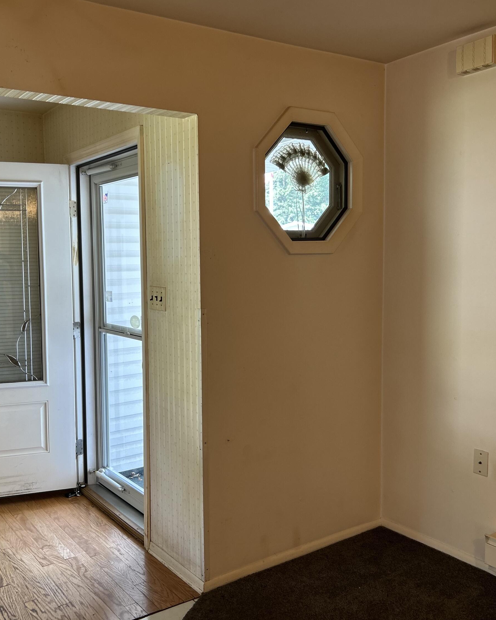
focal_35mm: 34
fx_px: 624
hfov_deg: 43.2
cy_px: 310
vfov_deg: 52.8
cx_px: 213
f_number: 1.5
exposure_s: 1/60
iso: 64
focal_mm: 5.7
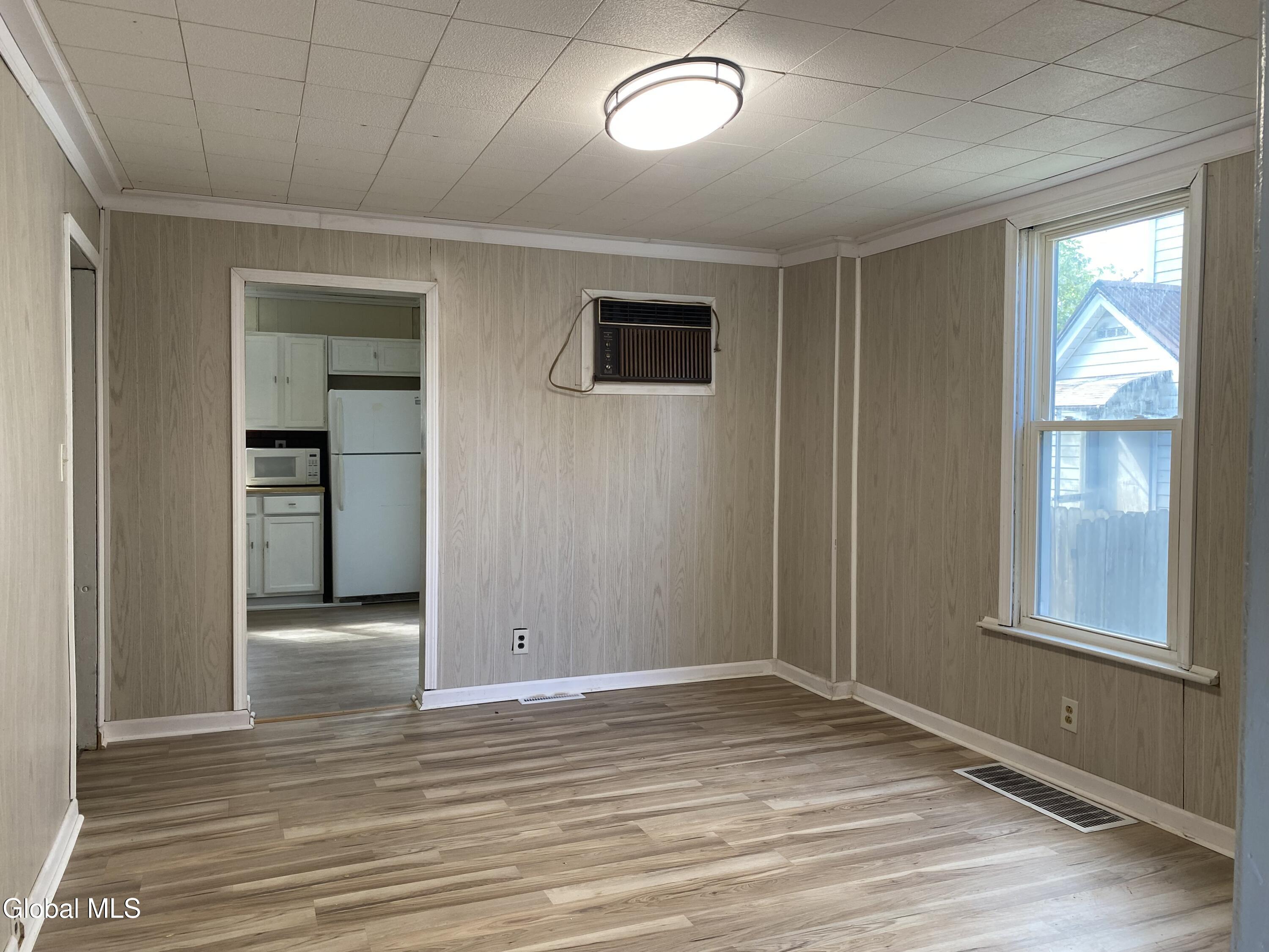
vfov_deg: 53.1
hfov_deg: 67.3
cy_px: 476
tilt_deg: -0.5
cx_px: 634
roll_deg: -0.9
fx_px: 953
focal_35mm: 26
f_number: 1.8
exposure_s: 1/60
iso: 64
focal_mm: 4.25
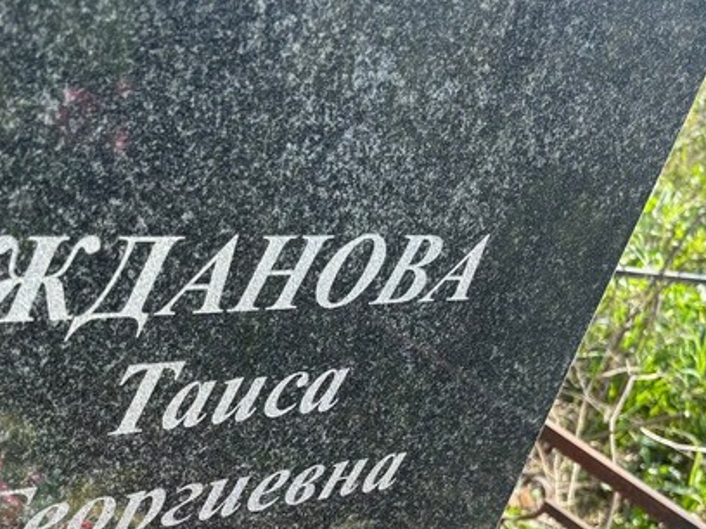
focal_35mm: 51
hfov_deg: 36.4
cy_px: 498
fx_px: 1040
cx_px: 152
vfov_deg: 27.3
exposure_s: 1/707
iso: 50
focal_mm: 5.96
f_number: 1.6
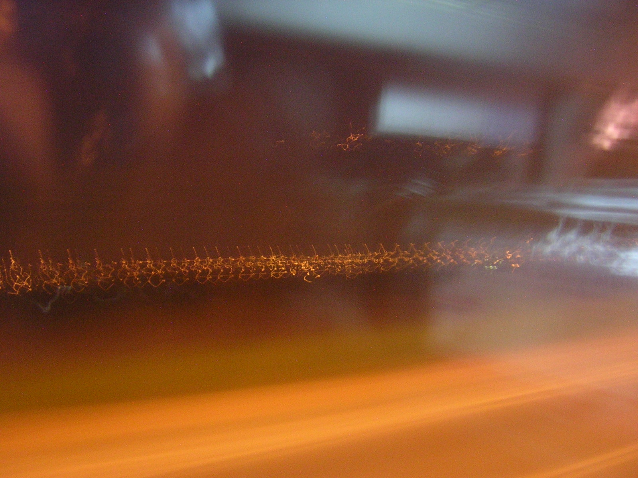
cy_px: 239
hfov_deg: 51.4
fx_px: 664
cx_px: 319
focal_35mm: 36
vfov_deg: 39.7
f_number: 2.6
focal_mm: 4.7
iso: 400
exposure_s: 2
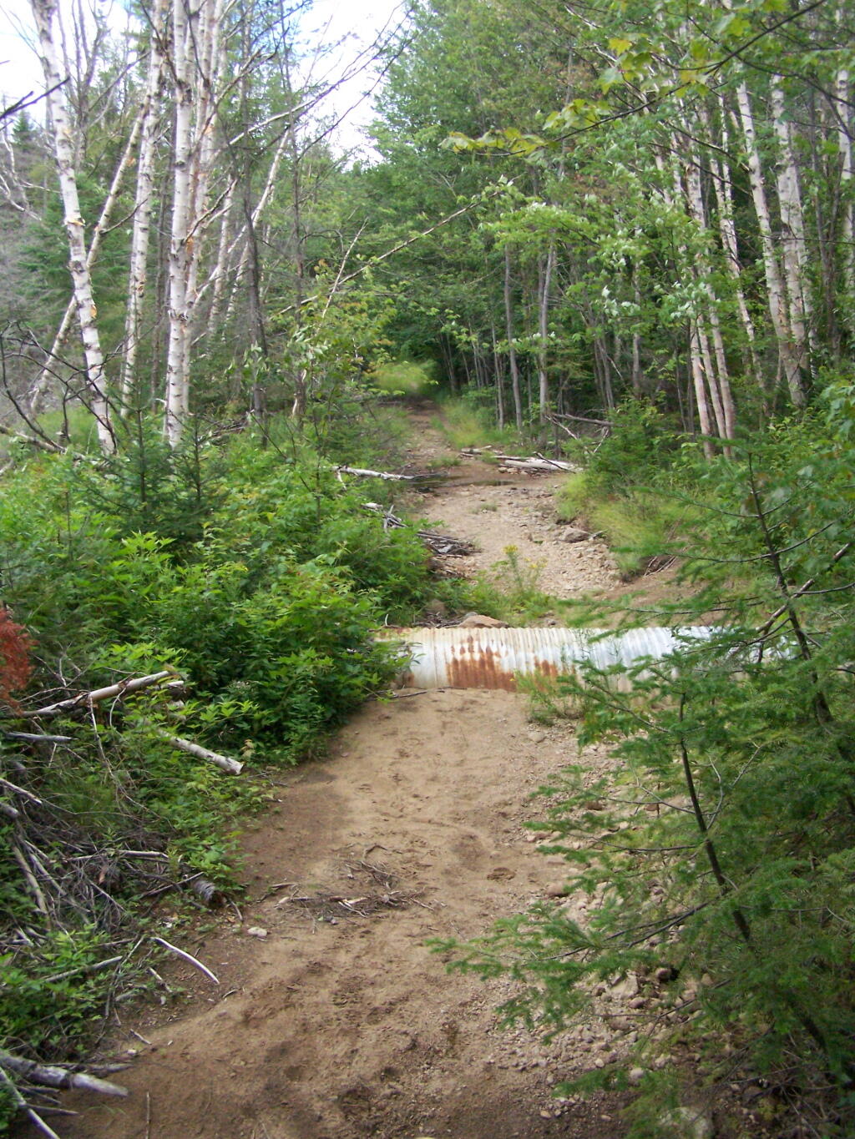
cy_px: 570
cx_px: 428
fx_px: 1251
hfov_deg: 37.7
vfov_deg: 49.0
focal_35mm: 38
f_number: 4
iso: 400
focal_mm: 6.3
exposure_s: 1/800
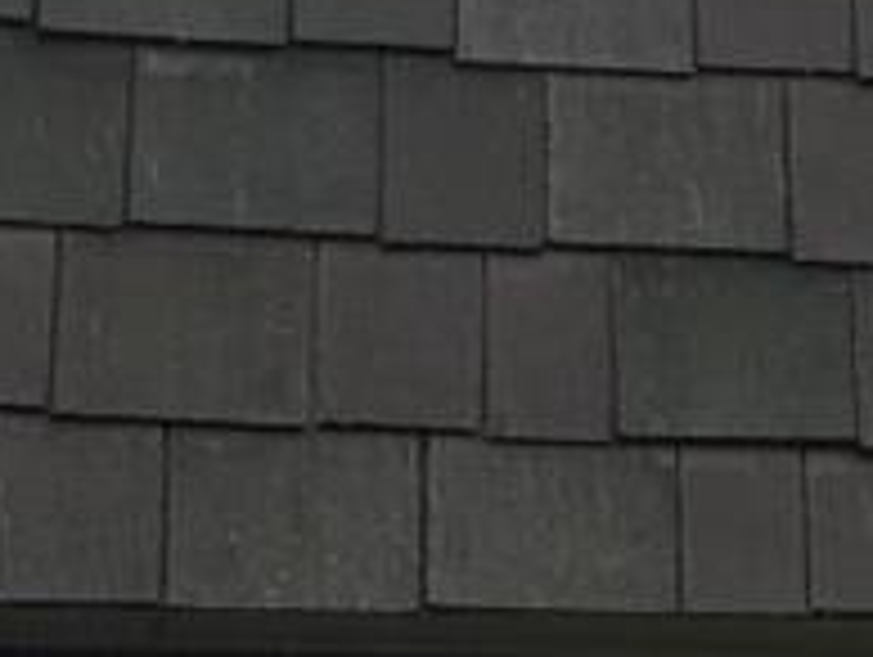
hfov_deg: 8.5
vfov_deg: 6.6
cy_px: 234
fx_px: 5656
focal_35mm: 224
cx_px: 1624
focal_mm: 4.15
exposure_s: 1/469
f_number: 2.2
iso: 25
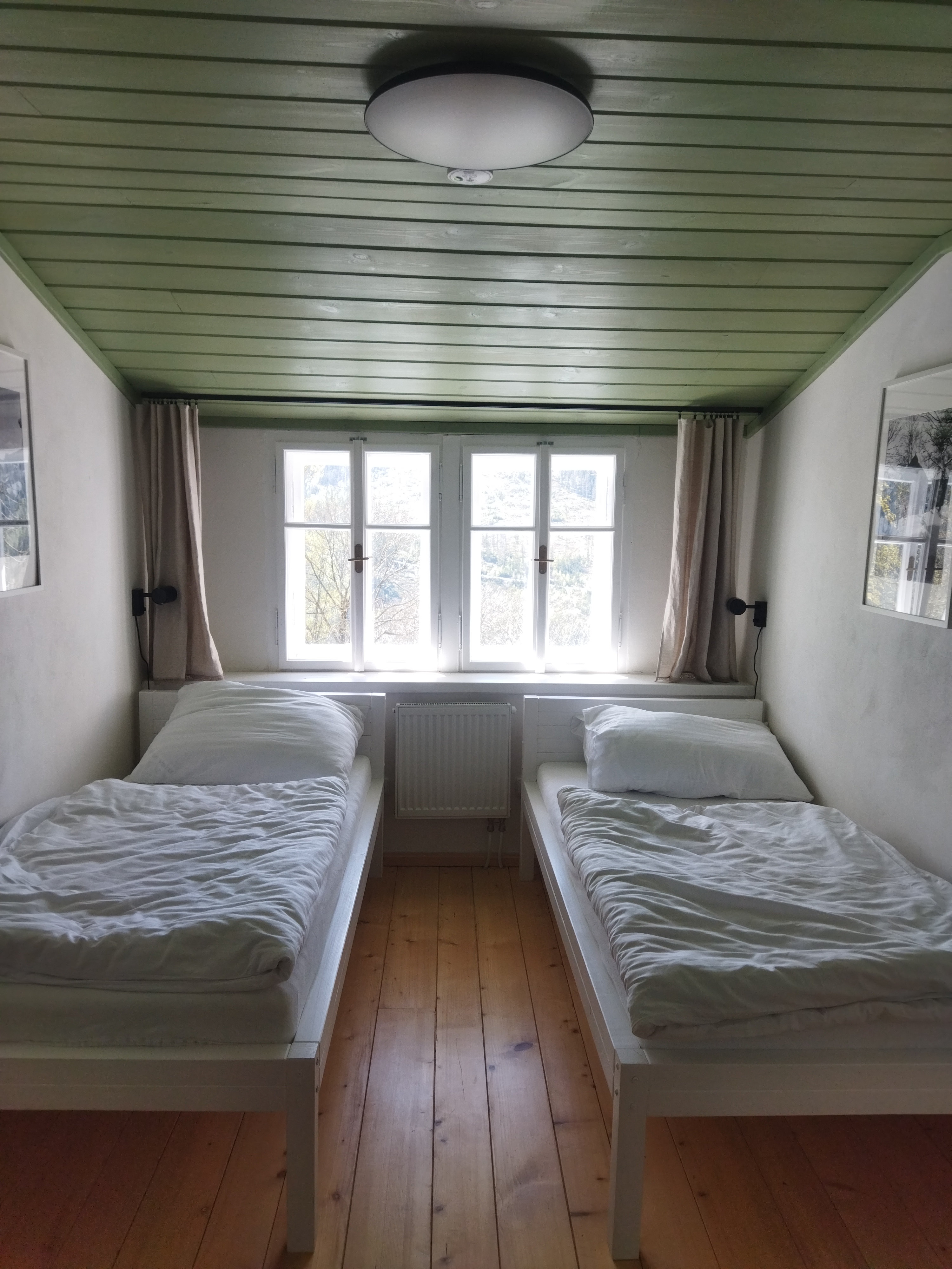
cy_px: 634
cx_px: 476
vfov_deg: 65.3
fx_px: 990
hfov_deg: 51.4
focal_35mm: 27
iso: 100
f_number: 1.79
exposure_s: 1/146
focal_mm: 4.71
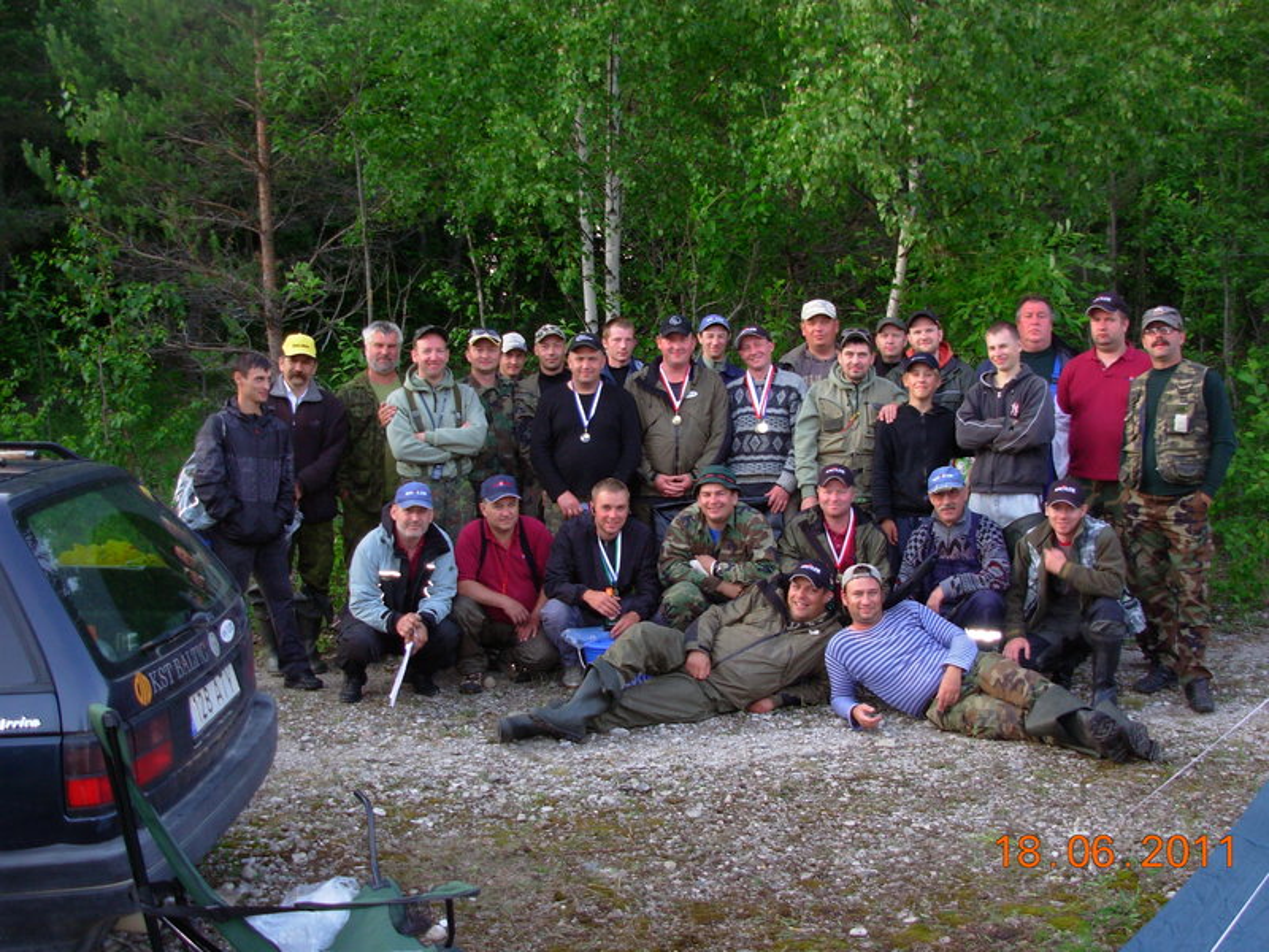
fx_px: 1393
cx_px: 634
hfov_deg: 49.0
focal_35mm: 38
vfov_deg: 37.7
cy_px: 476
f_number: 2.9
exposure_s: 1/32
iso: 50
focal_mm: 6.3
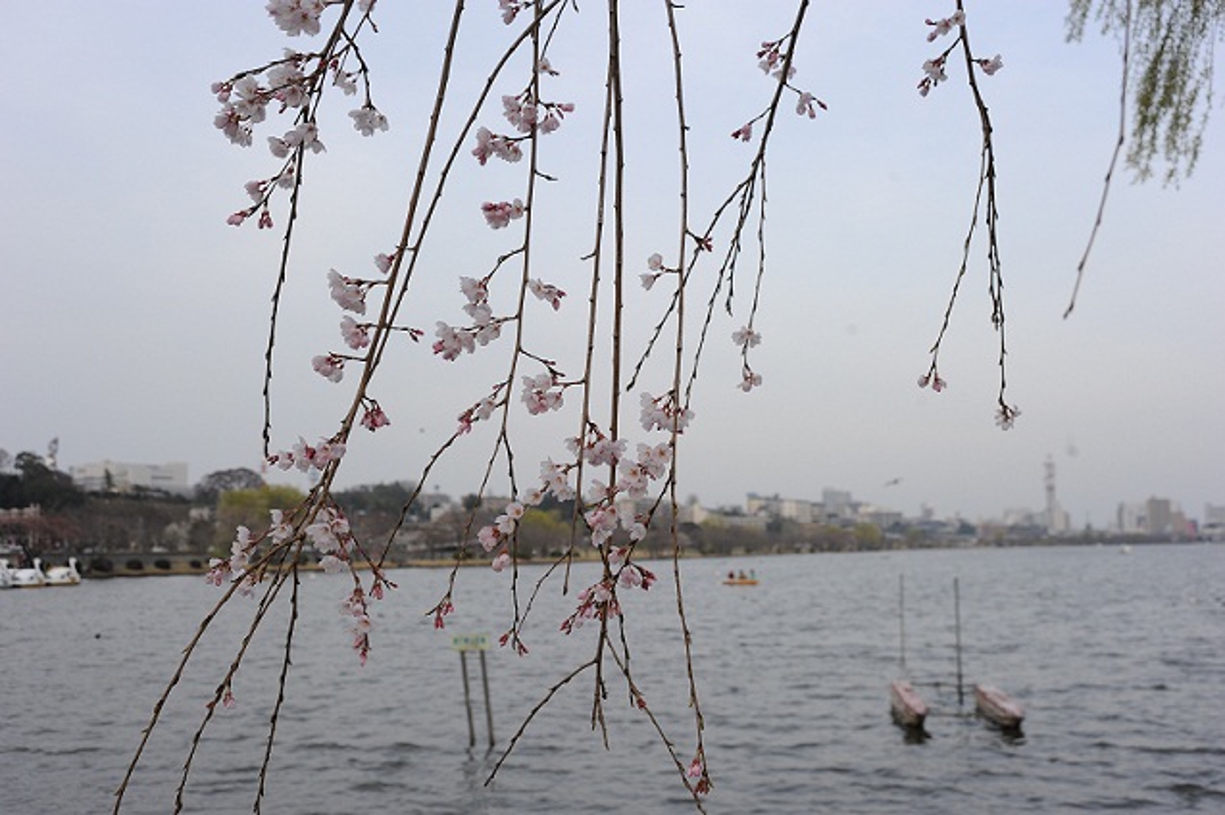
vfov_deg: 37.8
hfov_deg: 54.5
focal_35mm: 35
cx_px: 612
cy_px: 408
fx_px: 1190
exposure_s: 1/320
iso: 800
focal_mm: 35
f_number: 9
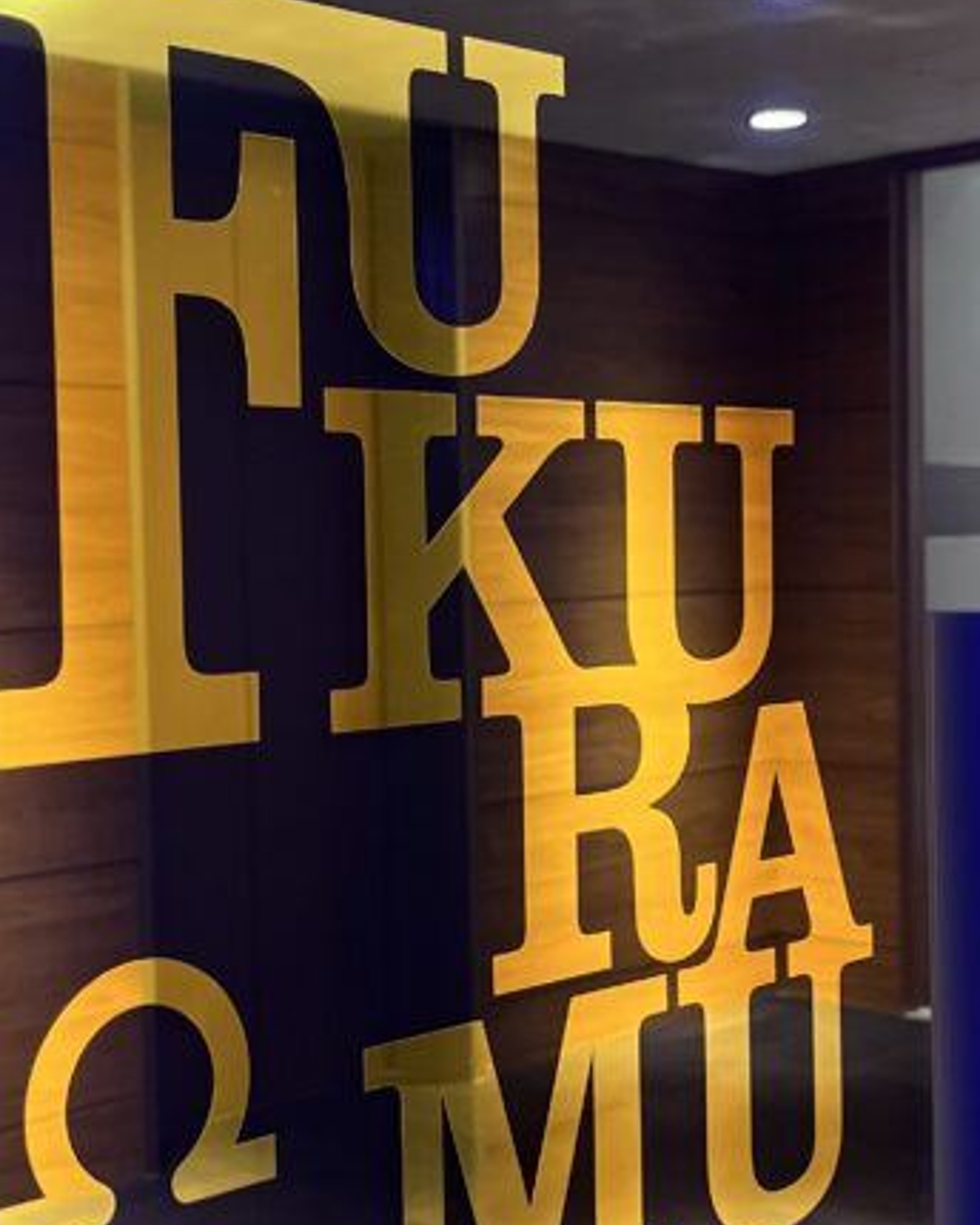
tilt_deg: -1.6
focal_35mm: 59
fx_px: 2139
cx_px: 521
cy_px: 612
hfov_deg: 25.8
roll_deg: +1.4
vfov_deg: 32.0
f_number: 1.6
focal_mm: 5.1
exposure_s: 1/50
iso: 500
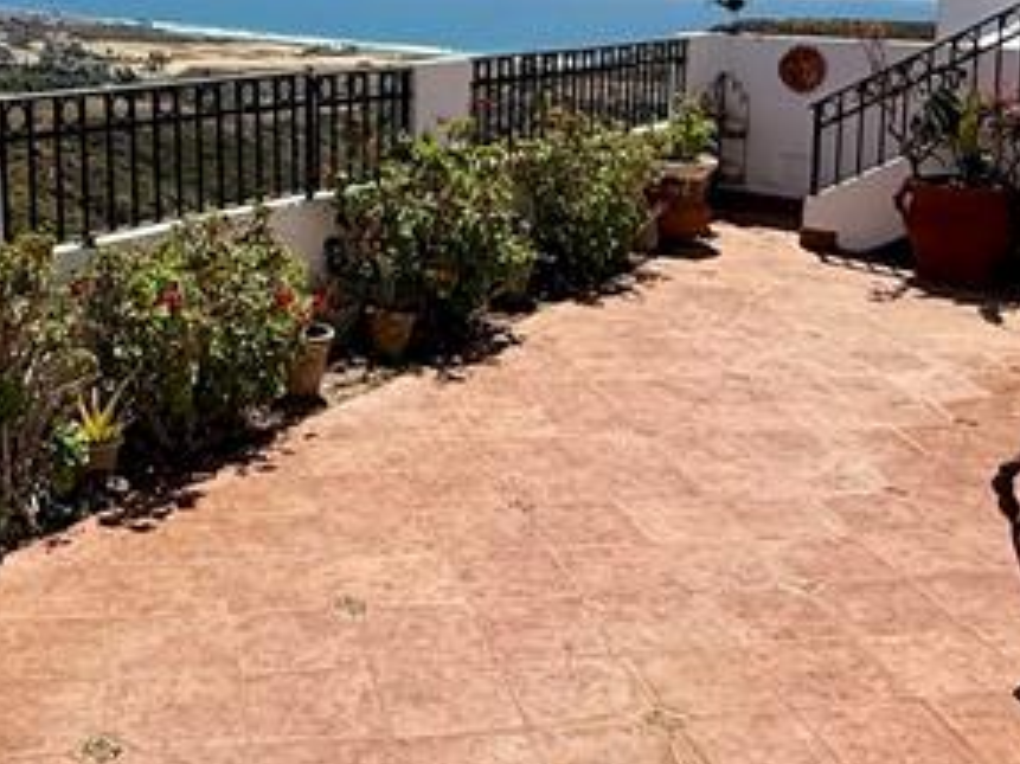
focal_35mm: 50
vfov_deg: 28.2
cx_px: 380
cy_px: 110
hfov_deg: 38.0
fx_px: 1473
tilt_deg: -5.7
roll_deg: -1.9
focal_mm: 2.22
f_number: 2.2
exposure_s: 1/4149
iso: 50
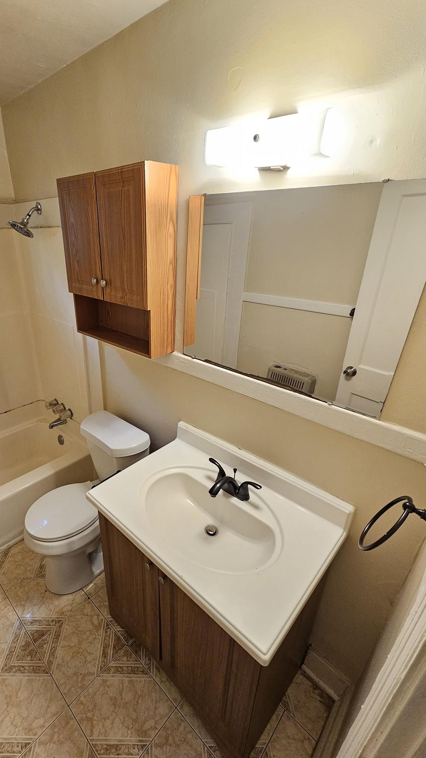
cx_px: 153
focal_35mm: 15
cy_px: 380
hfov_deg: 69.2
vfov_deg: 103.0
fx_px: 301
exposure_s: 1/60
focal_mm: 2.2
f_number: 2.2
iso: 320
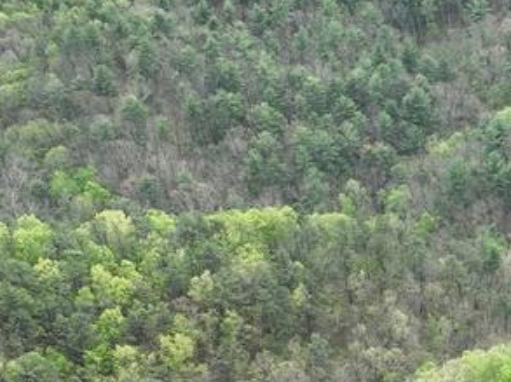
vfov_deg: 11.6
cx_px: 790
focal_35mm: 118
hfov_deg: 15.3
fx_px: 1740
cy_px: 699
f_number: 2.8
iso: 120
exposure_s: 1/500
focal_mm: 12.29
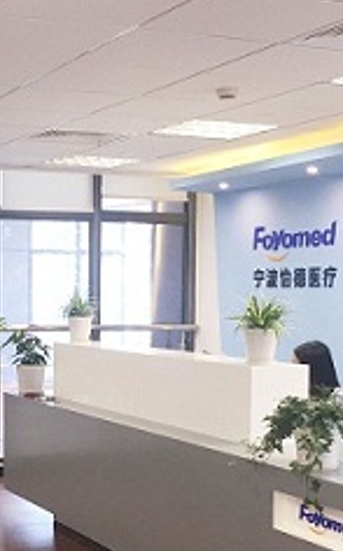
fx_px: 1095
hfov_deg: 17.7
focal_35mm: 73
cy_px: 350
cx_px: 91
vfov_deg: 28.1
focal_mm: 4.15
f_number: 2.2
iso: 64
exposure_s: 1/33
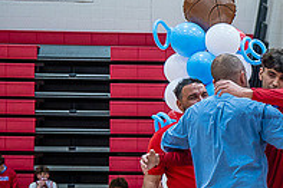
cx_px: 369
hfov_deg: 10.4
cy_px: 145
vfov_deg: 7.1
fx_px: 1524
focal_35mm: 194
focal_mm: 66
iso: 2000
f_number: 4
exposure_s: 1/320
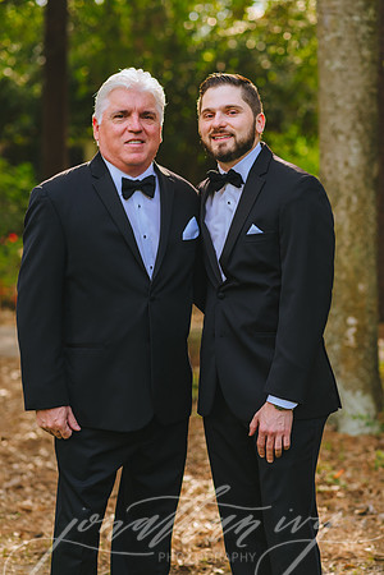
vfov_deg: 23.9
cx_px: 192
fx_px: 1360
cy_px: 288
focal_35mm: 85
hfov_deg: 16.1
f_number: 2.8
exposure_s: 1/640
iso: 400
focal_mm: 85
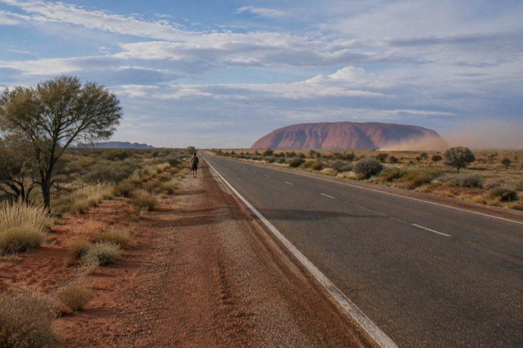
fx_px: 508
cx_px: 262
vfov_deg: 37.8
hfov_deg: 54.5
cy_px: 174
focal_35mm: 35
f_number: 4.5
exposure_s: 1/500
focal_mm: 35
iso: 200
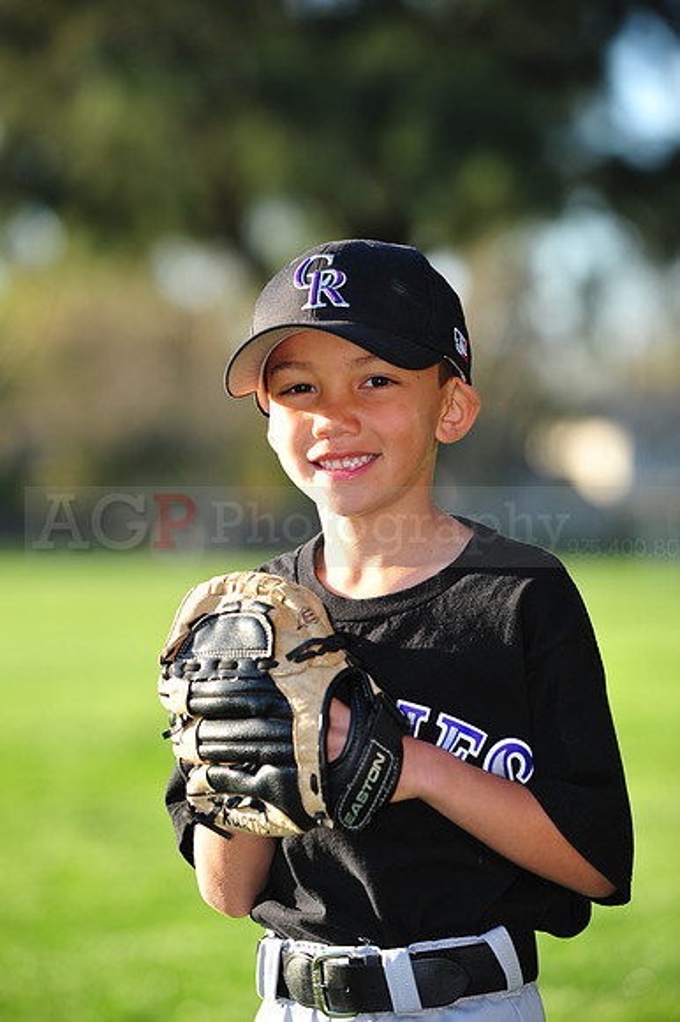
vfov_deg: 13.3
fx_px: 4397
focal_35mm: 155
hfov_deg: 8.8
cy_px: 511
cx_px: 340
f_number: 4.5
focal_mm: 155
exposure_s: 1/400
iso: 200
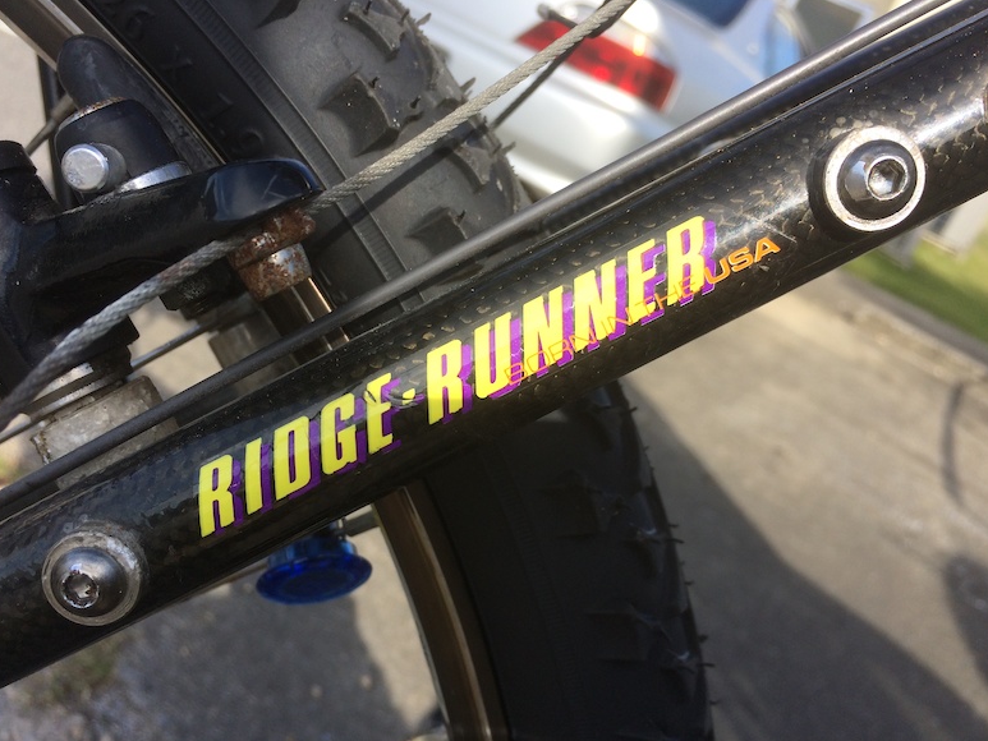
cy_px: 378
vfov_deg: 46.8
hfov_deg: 60.0
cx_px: 493
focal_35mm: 30
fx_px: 856
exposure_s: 1/760
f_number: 2.2
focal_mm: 4.15
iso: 32
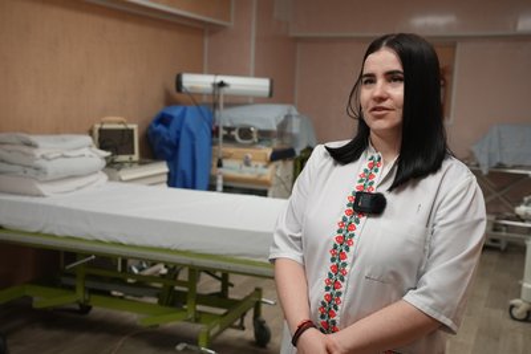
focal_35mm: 41
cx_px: 266
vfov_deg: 32.7
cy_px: 177
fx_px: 605
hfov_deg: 47.4
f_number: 4
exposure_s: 1/160
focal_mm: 41
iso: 1000
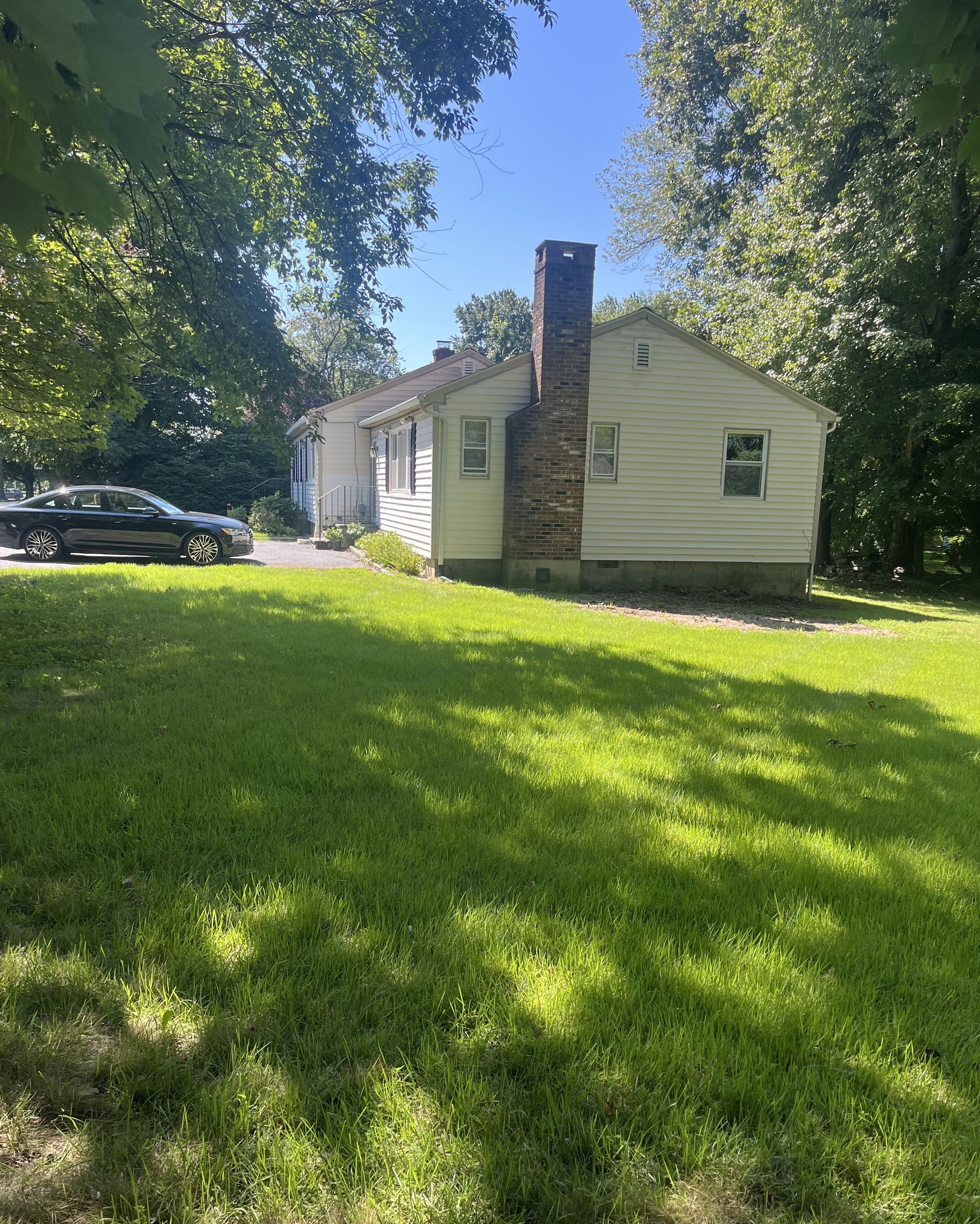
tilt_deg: -10.6
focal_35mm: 28
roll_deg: -2.1
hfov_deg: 51.5
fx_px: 1015
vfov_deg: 62.1
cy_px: 669
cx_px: 476
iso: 50
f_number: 1.6
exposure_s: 1/615
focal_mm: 5.1
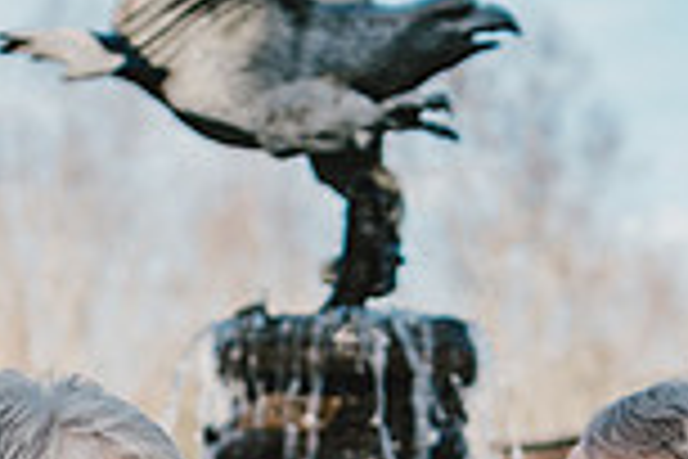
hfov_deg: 7.7
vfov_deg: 5.1
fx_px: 5083
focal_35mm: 266
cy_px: 682
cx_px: 400
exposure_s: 1/3200
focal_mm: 70
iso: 800
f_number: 3.5
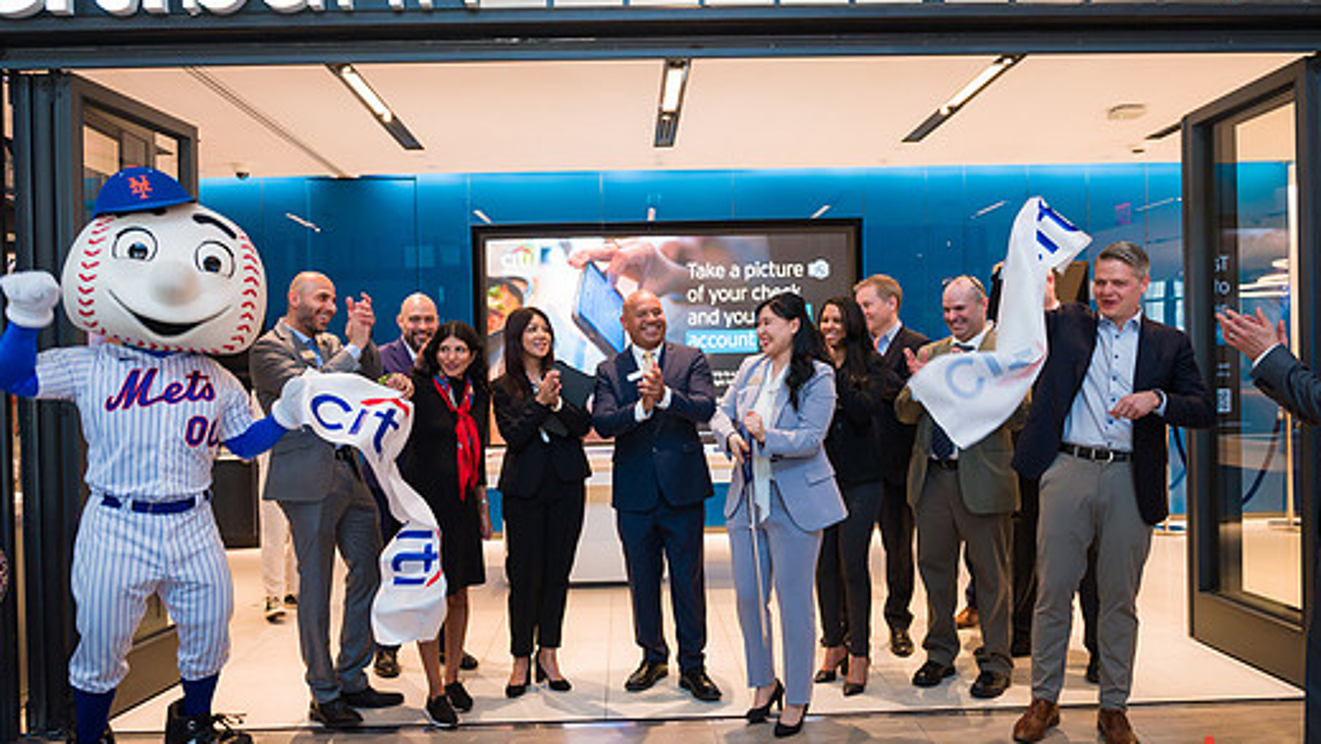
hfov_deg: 67.9
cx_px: 648
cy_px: 378
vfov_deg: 41.5
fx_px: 981
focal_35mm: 28
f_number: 4
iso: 800
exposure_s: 1/200
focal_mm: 24
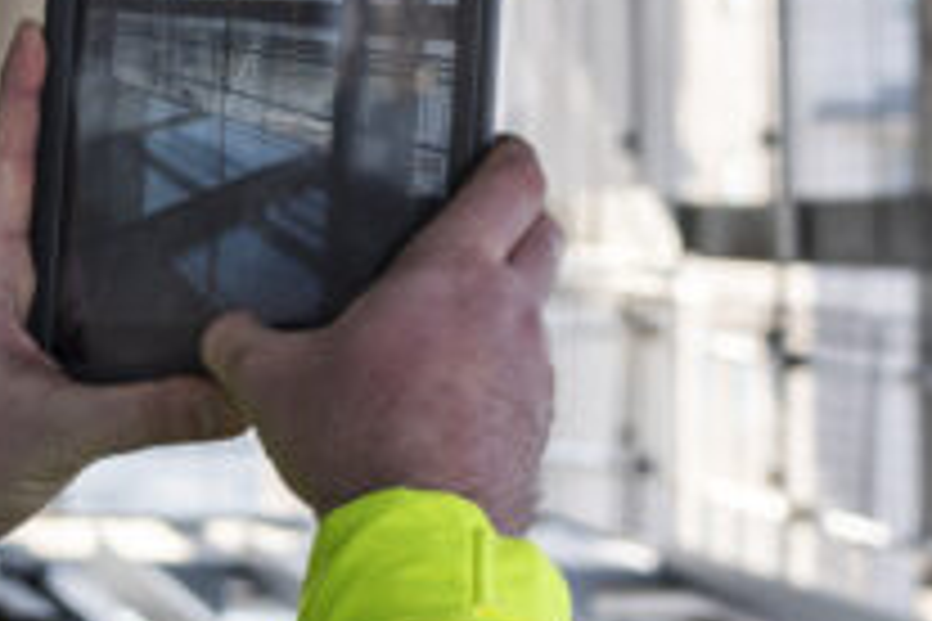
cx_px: 45
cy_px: 223
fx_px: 3650
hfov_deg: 14.4
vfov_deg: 9.7
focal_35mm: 141
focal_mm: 38
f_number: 4
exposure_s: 1/500
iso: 100
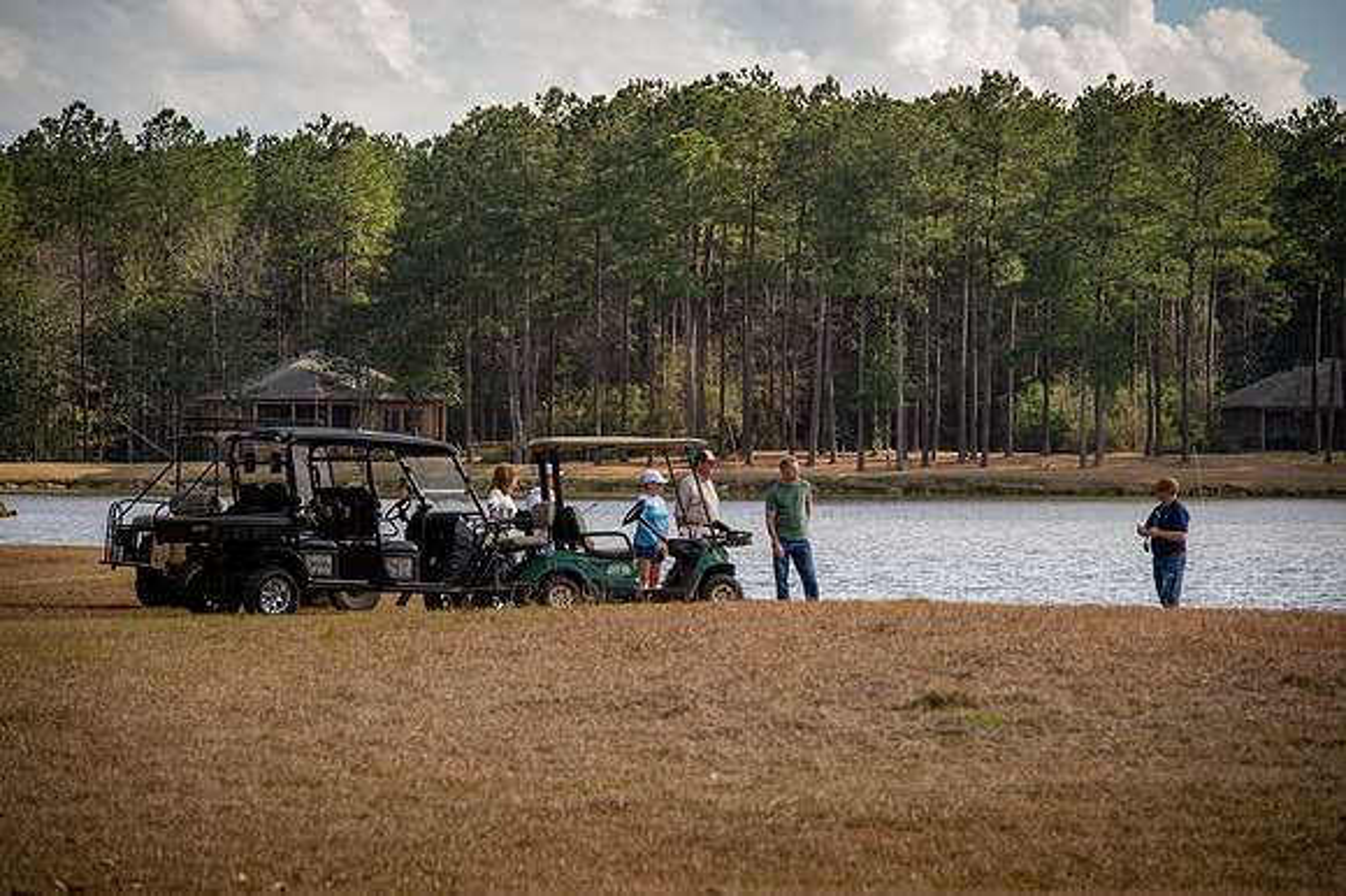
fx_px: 6539
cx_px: 673
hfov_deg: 11.8
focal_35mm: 175
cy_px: 448
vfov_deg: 7.8
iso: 160
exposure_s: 1/250
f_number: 7.1
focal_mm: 175
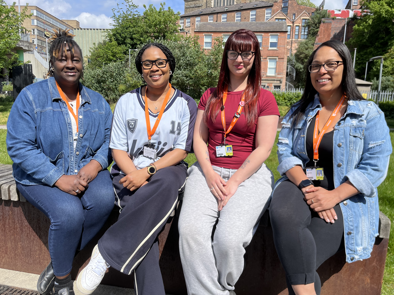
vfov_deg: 53.1
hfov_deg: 67.3
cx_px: 197
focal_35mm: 26
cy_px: 148
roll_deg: -1.8
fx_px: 296
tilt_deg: -9.6
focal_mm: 5.1
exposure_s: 1/3049
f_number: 1.6
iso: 50
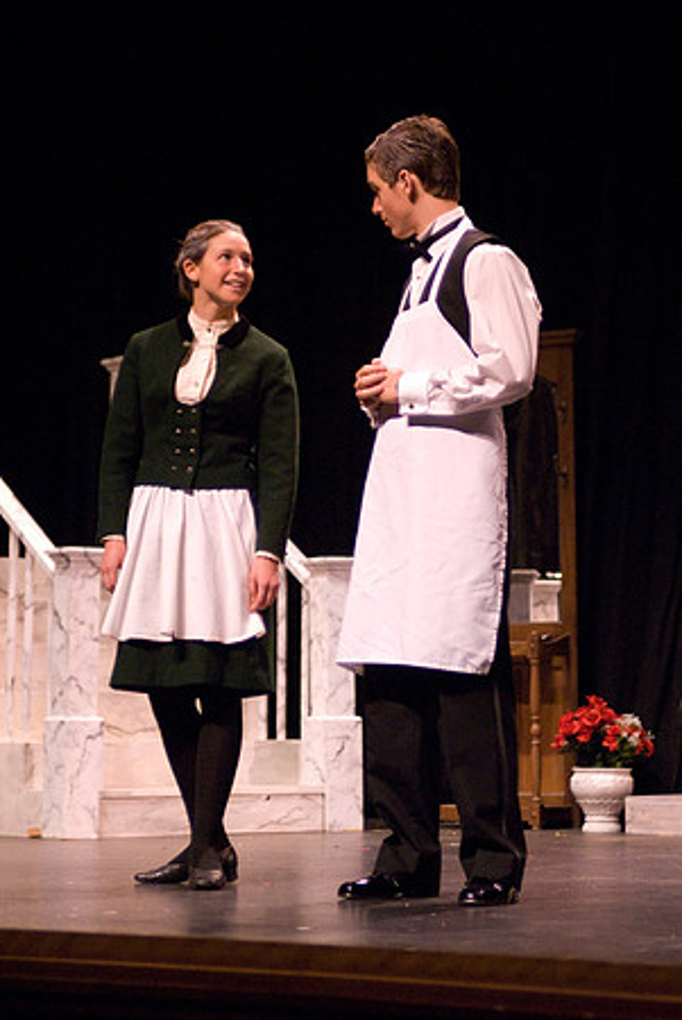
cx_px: 341
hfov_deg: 12.2
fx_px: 3189
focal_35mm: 112
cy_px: 510
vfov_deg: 18.2
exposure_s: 1/160
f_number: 2.8
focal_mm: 75
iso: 1600
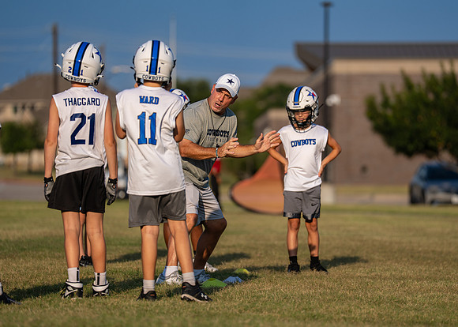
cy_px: 163
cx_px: 241
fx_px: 3159
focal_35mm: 243
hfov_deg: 8.3
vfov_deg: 5.9
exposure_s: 1/2500
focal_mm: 200
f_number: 2.8
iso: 100
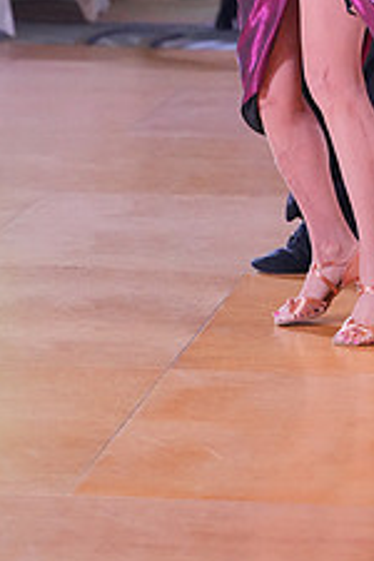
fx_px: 4347
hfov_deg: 4.9
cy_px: -137
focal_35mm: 279
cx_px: 318
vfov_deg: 7.3
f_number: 3.5
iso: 8000
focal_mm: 108
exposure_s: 1/500
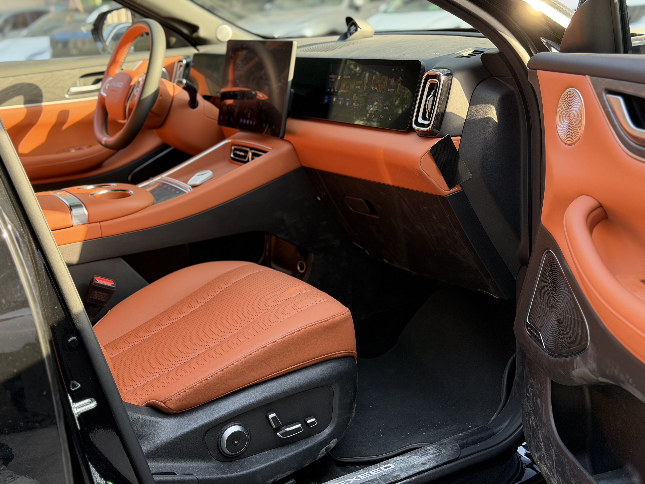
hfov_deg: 39.7
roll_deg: +5.0
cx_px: 322
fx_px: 894
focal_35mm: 48
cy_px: 242
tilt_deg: -15.4
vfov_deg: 30.3
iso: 125
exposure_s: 1/122
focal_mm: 6.76
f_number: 1.78
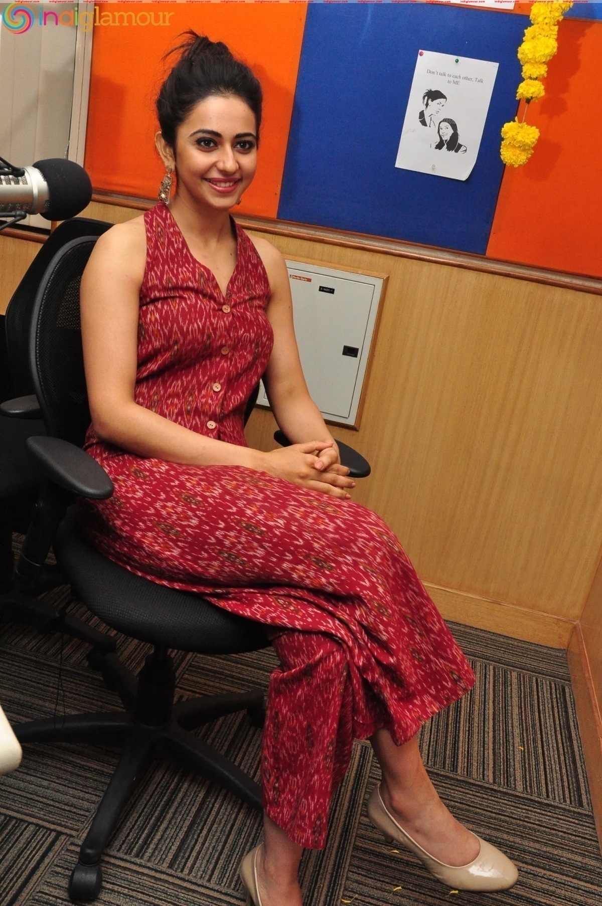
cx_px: 301
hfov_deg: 41.6
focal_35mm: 32
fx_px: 792
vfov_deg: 59.6
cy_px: 453
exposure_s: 1/125
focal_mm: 21
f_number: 11
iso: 1600
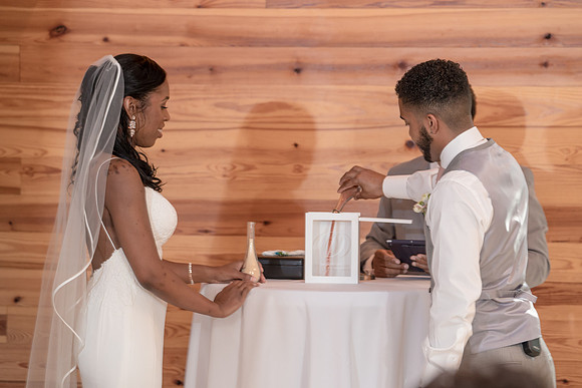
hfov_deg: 15.2
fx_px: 2178
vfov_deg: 10.2
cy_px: 176
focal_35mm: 135
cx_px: 308
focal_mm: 122
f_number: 4
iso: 1600
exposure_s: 1/100
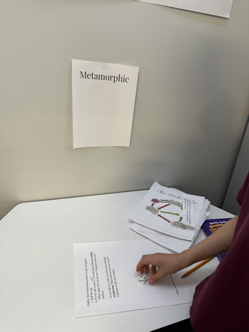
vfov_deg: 71.6
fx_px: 230
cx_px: 124
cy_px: 166
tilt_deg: -23.8
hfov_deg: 56.8
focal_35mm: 24
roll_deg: -5.7
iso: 160
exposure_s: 1/60
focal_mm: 6.86
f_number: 1.78
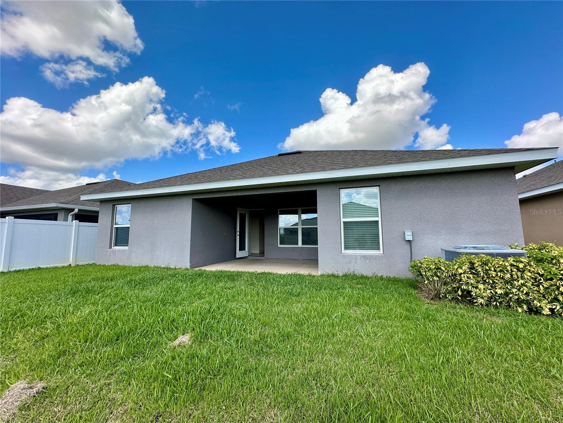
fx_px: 228
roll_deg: +0.1
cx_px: 282
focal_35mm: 14
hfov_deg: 102.1
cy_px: 212
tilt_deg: +7.0
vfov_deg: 85.7
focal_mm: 2.22
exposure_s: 1/1072
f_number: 2.2
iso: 50
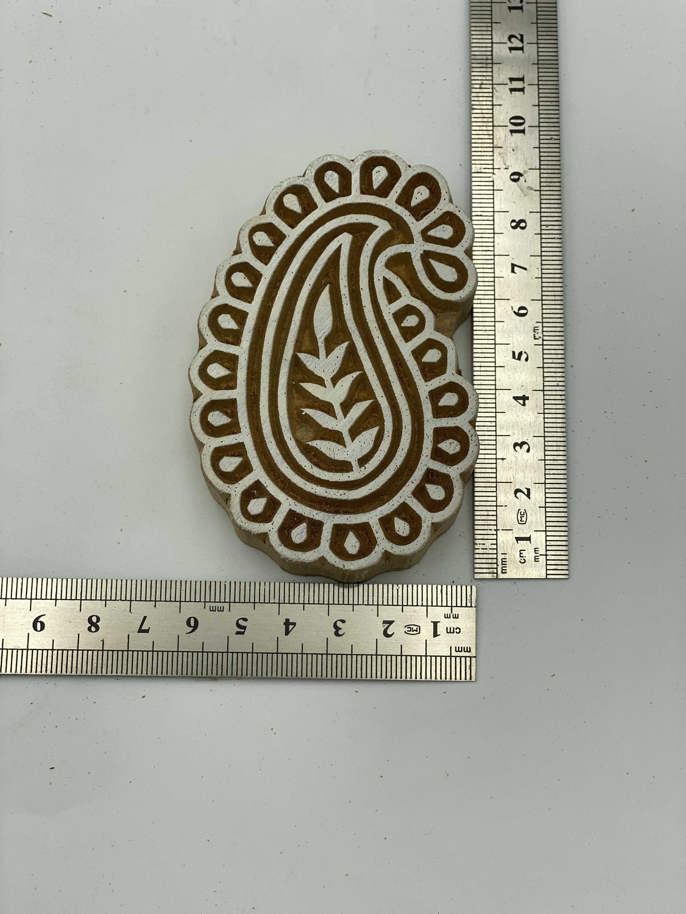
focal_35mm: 52
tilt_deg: -76.7
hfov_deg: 28.0
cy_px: 457
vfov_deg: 36.8
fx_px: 1374
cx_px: 343
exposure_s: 1/813
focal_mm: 6
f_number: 2
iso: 20
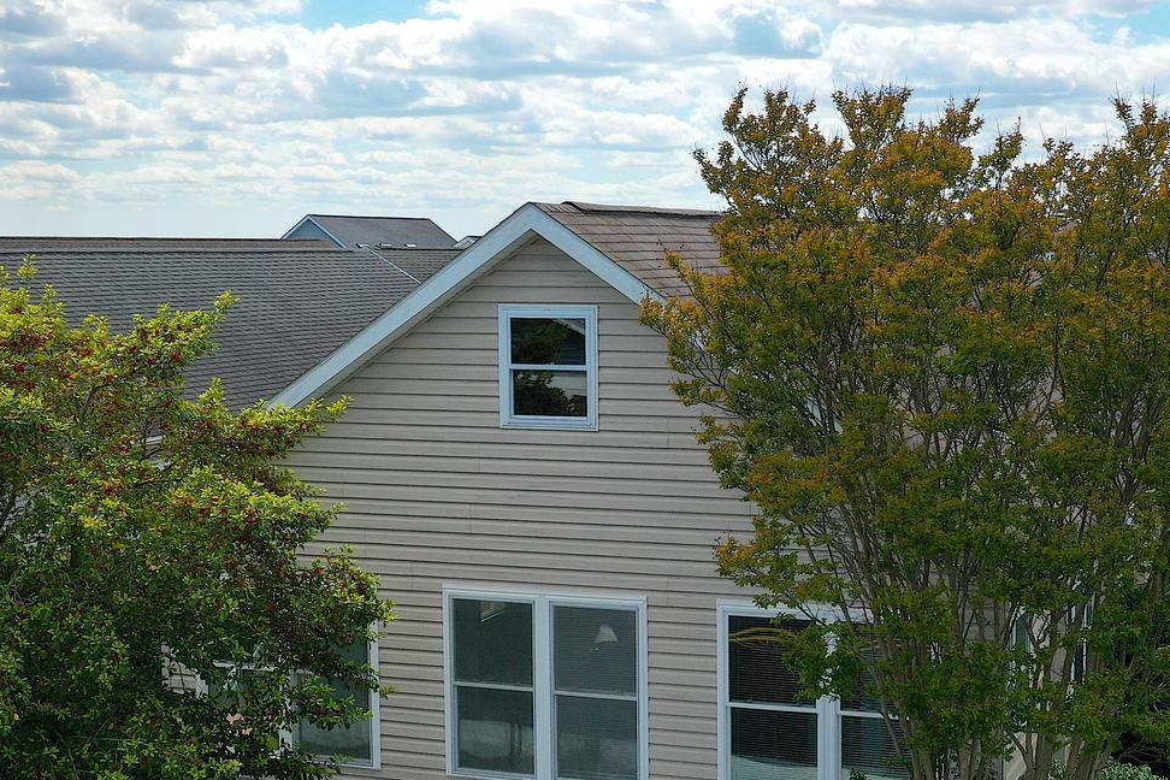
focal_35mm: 59
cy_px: 494
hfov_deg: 33.9
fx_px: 1917
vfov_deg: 22.9
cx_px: 676
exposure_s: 1/500
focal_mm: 10.26
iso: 100
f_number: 6.3
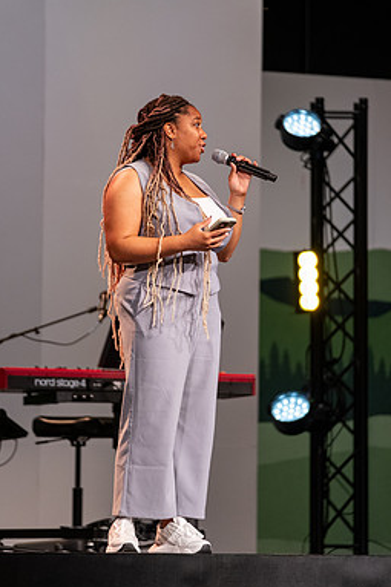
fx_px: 4027
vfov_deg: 8.3
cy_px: 254
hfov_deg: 5.6
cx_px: 192
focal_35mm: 247
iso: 1600
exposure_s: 1/210
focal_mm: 140
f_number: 2.8
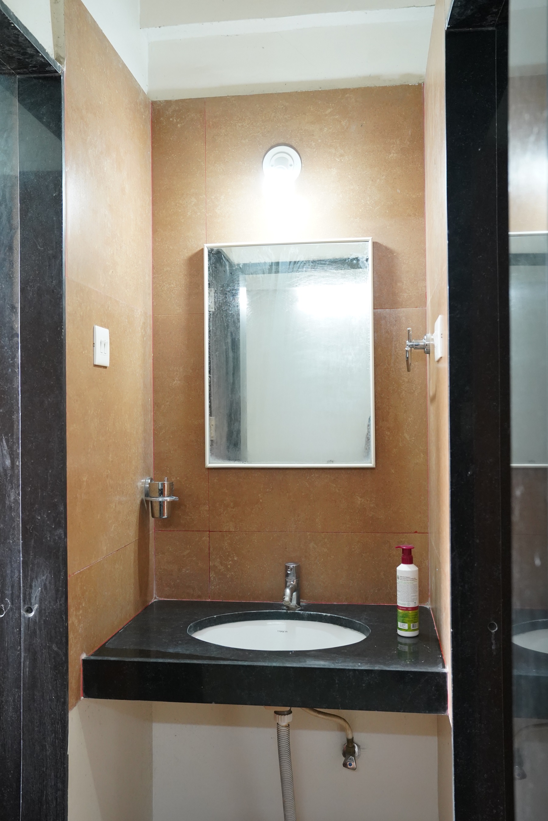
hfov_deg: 40.0
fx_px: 753
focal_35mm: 33
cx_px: 274
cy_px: 410
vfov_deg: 57.2
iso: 4000
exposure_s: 1/100
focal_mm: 33
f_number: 5
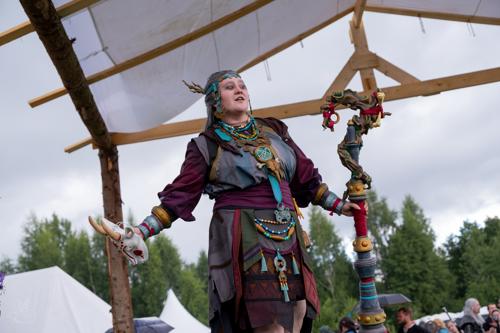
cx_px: 250
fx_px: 944
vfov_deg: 20.0
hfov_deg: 29.7
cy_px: 166
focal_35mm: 68
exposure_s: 1/800
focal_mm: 45.5
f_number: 3.6
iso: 800
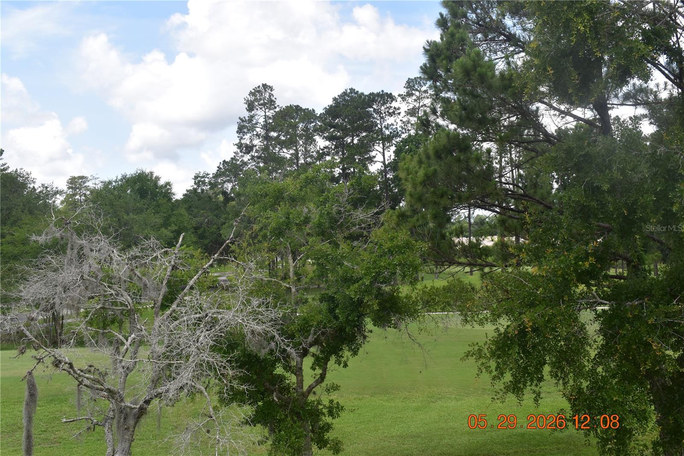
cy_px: 228
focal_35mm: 44
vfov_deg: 30.8
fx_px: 826
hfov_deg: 45.0
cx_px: 342
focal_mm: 29
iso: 400
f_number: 10
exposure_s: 1/250
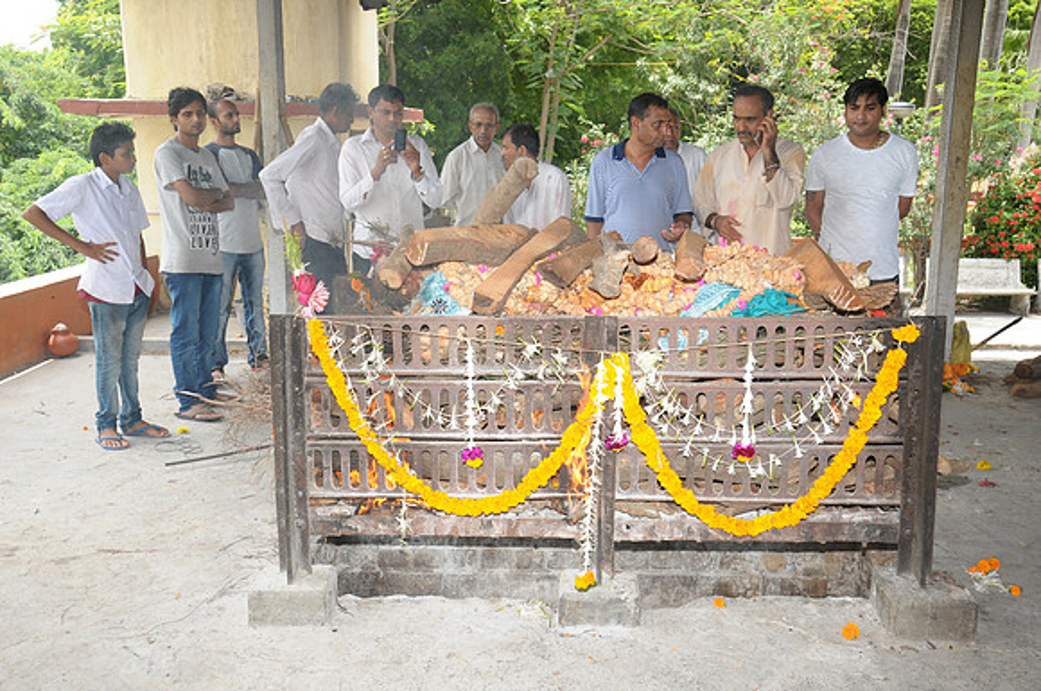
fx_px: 1040
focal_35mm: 36
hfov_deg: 53.2
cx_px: 520
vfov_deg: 36.8
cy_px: 346
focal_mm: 24
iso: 320
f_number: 7.1
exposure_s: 1/200
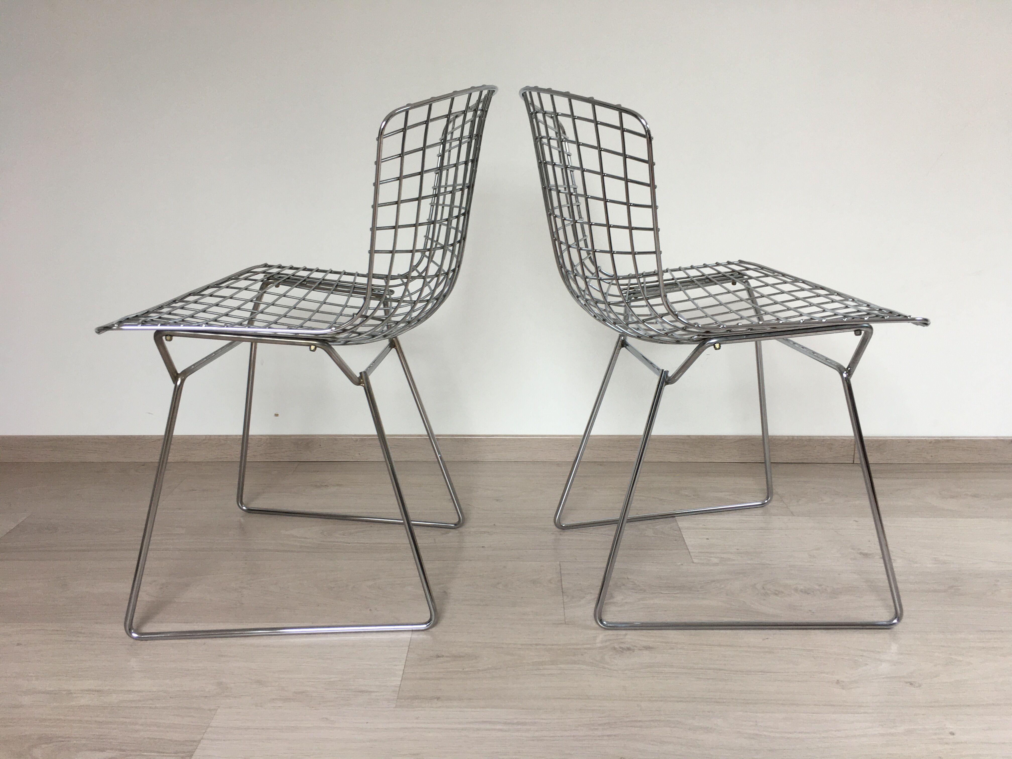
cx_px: 506
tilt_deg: -15.2
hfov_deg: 61.7
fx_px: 848
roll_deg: -0.4
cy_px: 380
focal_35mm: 29
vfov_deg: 48.2
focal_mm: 4.15
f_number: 2.2
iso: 32
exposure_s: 1/50
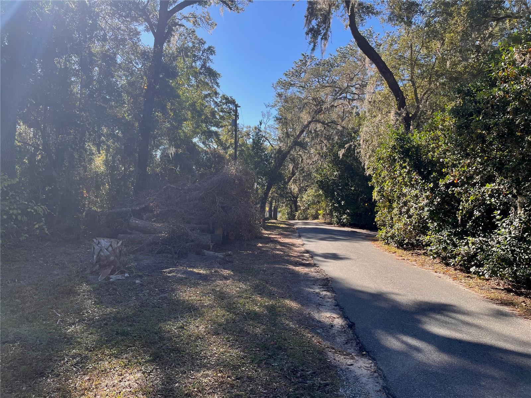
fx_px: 399
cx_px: 266
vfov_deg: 53.1
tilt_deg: -2.4
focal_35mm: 26
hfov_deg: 67.3
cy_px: 199
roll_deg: +0.5
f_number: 1.6
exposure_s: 1/1151
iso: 50
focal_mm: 5.1
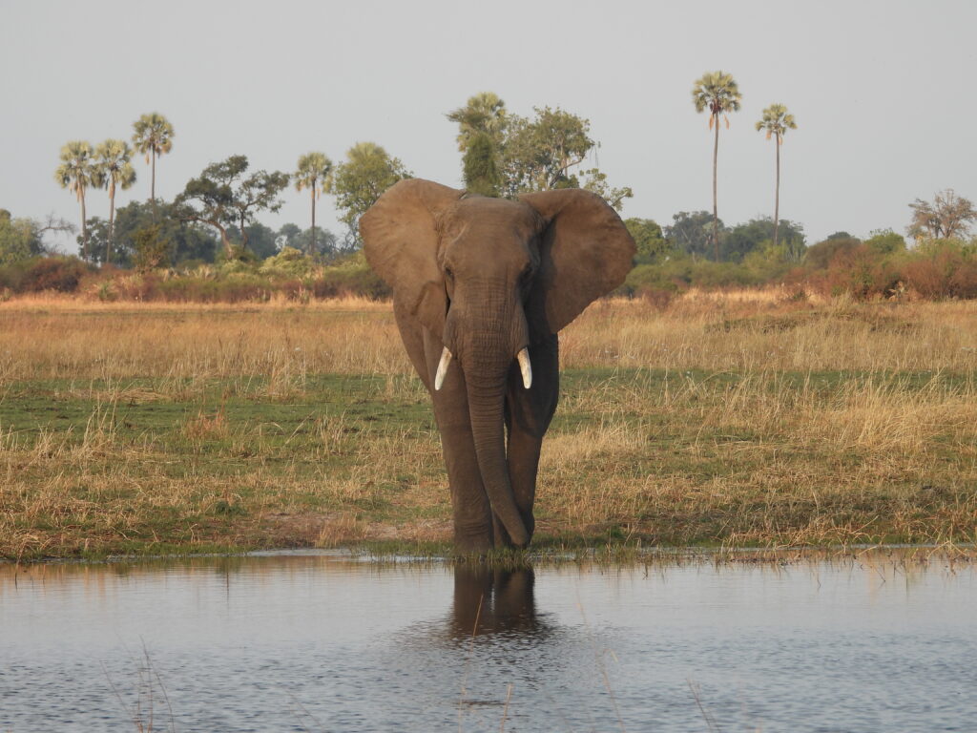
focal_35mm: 345
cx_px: 488
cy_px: 366
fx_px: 9737
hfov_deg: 5.7
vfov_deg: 4.3
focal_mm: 62.1
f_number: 4.5
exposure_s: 1/160
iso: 100
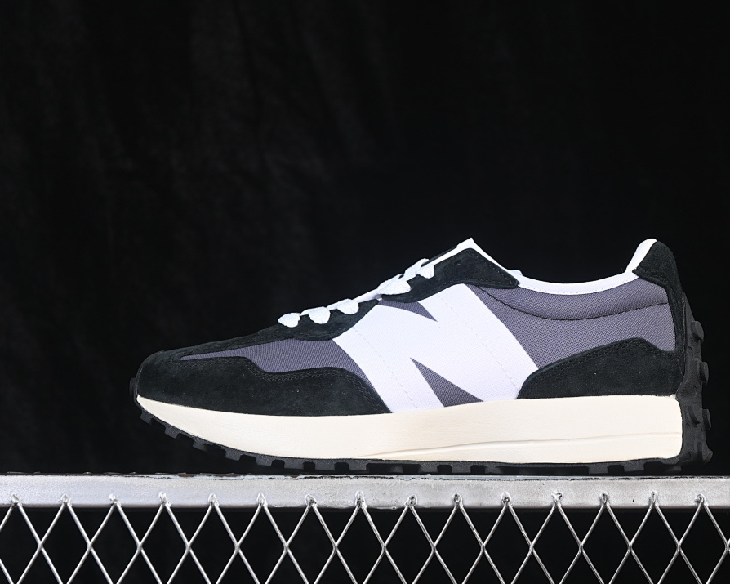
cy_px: 292
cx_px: 430
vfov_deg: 18.1
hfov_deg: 22.5
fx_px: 1836
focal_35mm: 85
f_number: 6.3
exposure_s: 1/60
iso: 160
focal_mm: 50
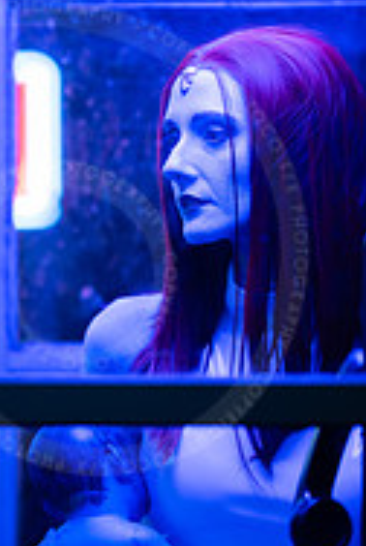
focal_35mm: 203
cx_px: 107
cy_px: 351
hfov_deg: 6.8
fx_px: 3084
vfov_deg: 10.1
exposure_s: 1/250
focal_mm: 85
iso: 200
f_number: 1.3
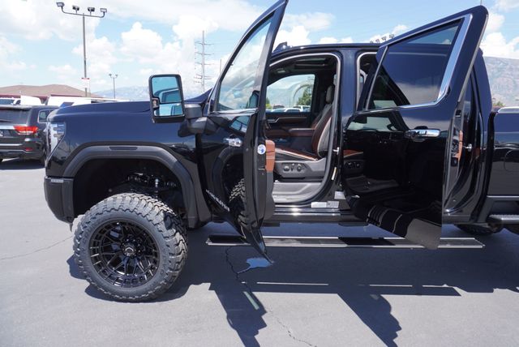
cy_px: 174
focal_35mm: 24
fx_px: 346
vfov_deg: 53.2
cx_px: 260
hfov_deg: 73.7
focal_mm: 16
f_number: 6.3
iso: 100
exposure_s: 1/160
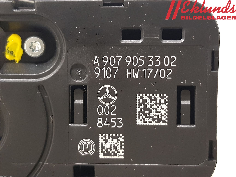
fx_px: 177
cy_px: 88
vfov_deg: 53.1
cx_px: 118
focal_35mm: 26
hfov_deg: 67.3
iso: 500
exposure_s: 1/25
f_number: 1.7
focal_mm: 3.93
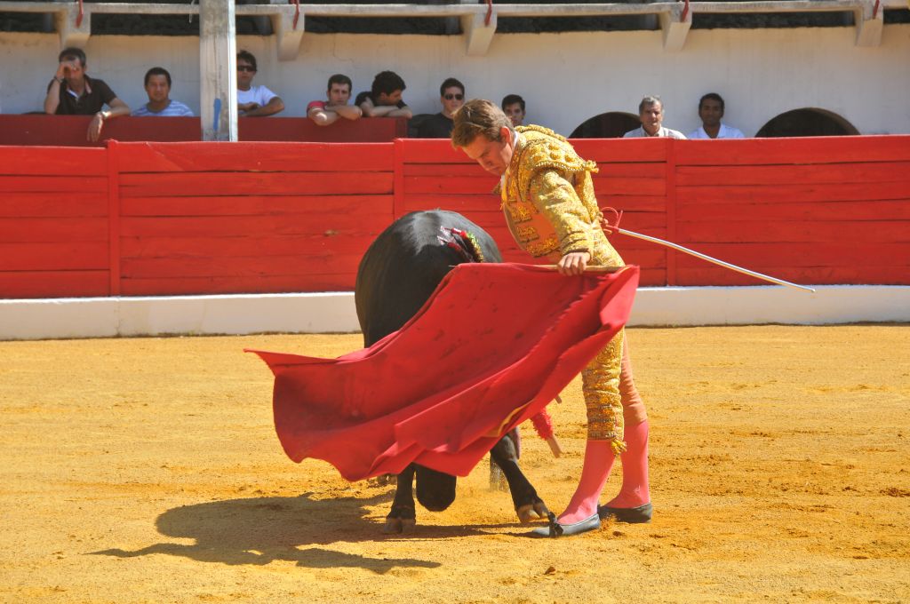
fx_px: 3976
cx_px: 455
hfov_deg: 13.1
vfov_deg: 8.7
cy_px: 302
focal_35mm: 158
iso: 200
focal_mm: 105
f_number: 6.7
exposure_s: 1/350
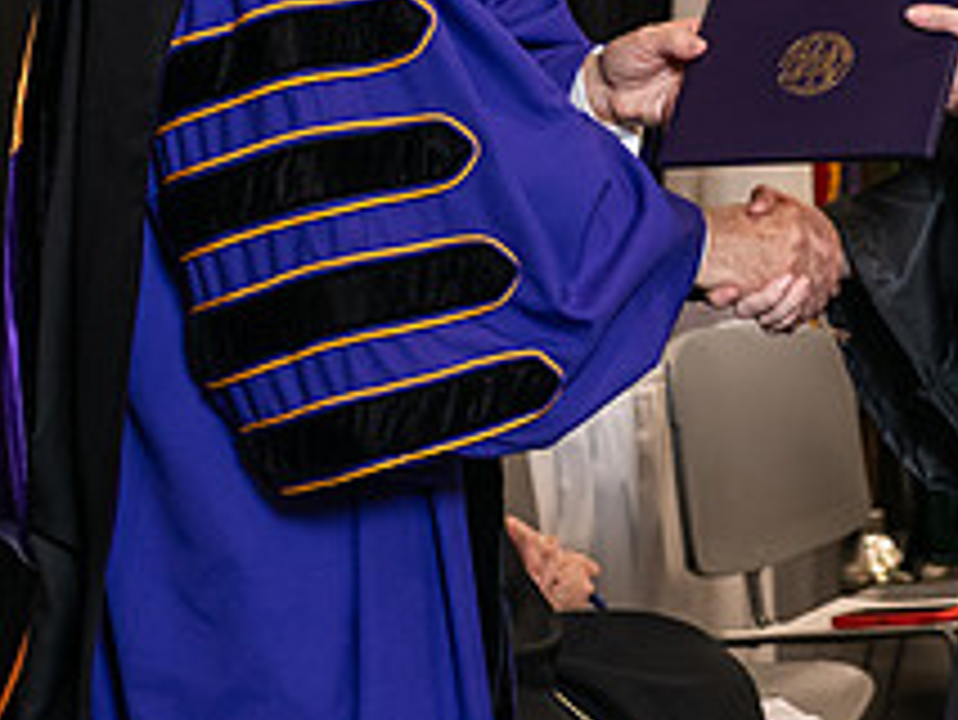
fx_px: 4790
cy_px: -70
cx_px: 729
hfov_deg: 11.4
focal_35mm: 173
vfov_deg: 8.5
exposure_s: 1/125
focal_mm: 66
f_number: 5
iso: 1600
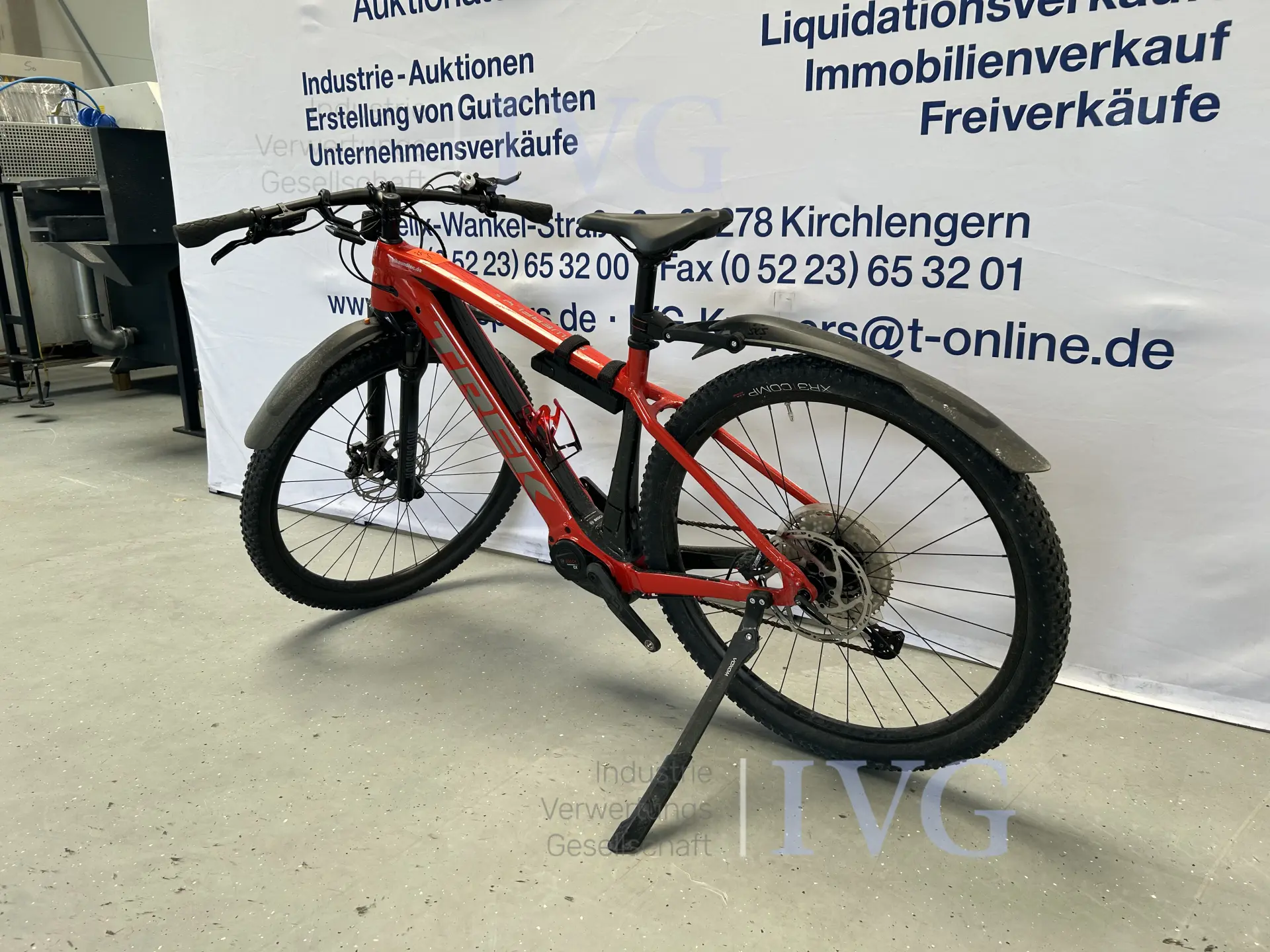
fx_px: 954
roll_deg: +1.0
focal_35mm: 26
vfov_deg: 53.1
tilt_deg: -13.2
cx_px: 635
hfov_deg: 67.3
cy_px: 476
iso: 40
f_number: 1.5
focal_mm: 5.7
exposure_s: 1/197
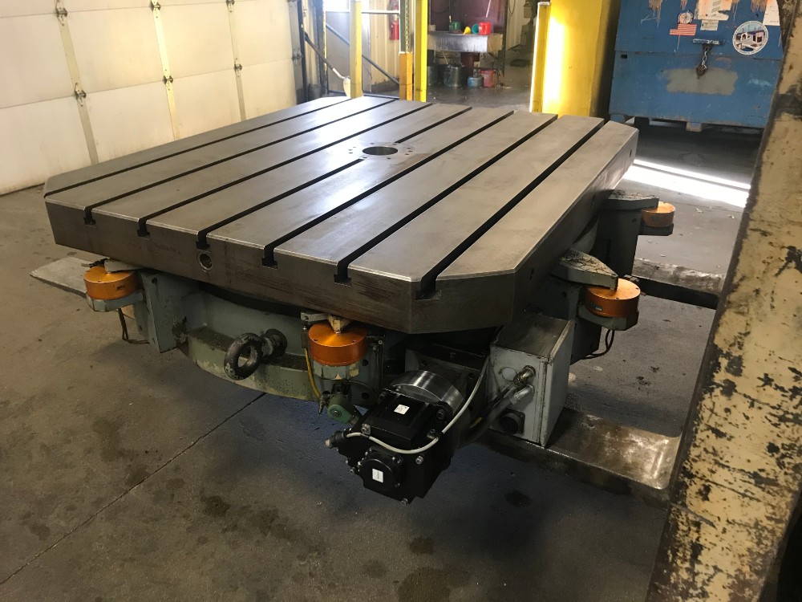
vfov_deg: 49.7
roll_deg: +1.5
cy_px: 301
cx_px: 401
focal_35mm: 28
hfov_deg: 63.4
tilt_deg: -26.4
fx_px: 649
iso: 64
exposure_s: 1/15
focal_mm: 3.99
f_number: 1.8
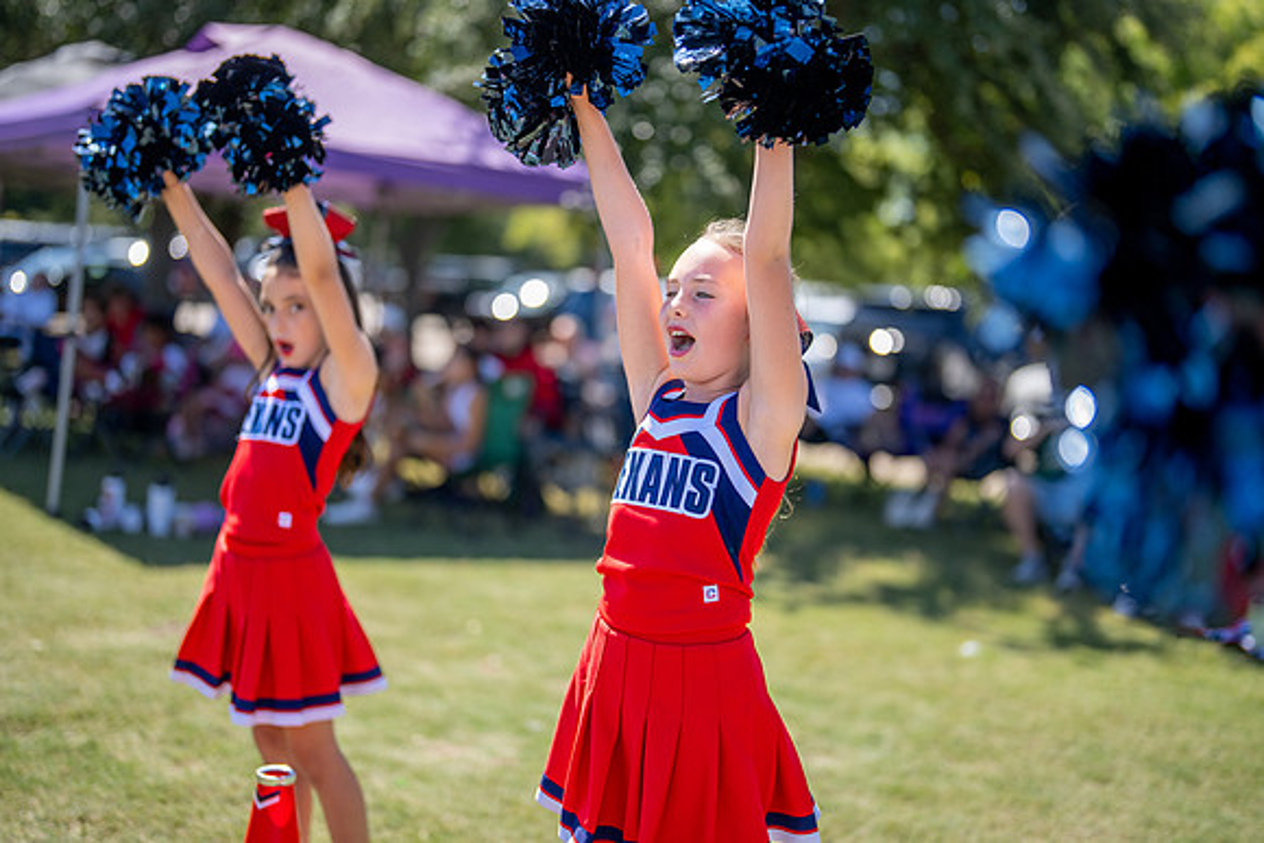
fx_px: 1762
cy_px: 422
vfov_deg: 26.9
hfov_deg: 39.5
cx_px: 632
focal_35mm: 50
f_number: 1.2
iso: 160
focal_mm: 50
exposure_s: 1/8000
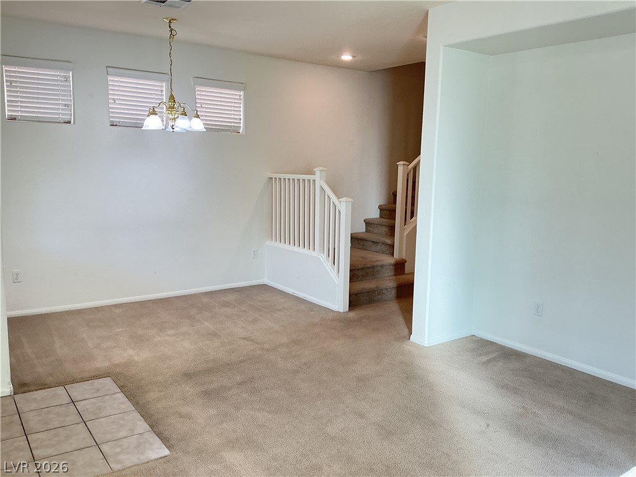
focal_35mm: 29
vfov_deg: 48.2
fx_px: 533
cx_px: 318
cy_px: 238
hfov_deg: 61.7
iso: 40
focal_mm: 3
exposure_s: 1/60
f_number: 1.8
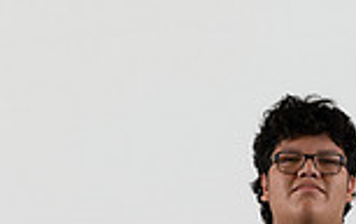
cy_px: 506
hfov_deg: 17.5
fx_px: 1148
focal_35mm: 118
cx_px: 268
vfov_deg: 10.0
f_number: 3.5
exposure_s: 1/125
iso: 250
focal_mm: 39.4
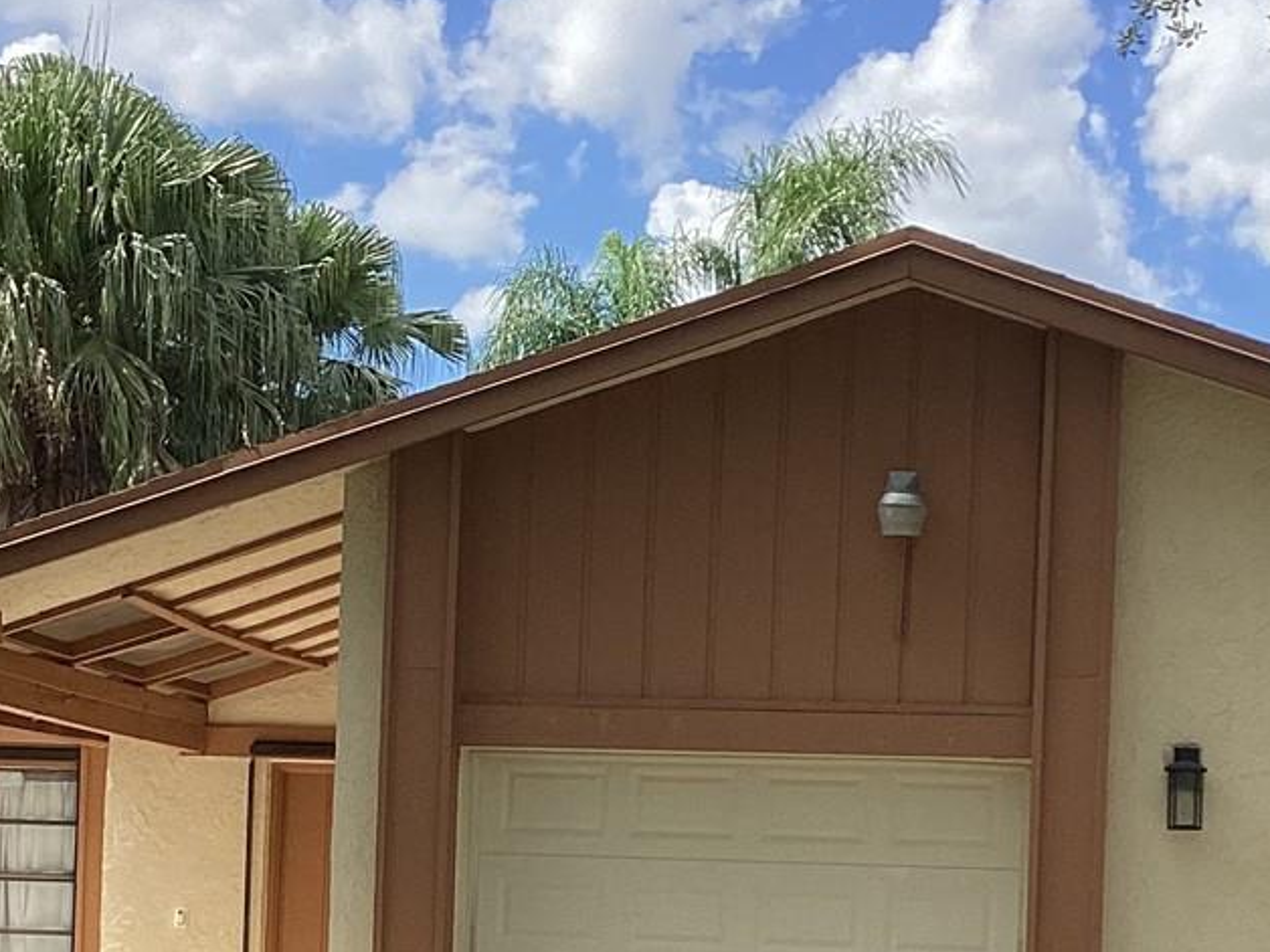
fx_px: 2898
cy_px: 910
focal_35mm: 79
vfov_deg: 18.3
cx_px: 673
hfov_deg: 24.7
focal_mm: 3.3
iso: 25
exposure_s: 1/1045
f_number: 2.4
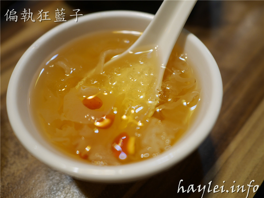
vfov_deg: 46.8
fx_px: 229
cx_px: 132
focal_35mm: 30
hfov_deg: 60.0
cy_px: 99
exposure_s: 1/60
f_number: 1.7
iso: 200
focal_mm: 15
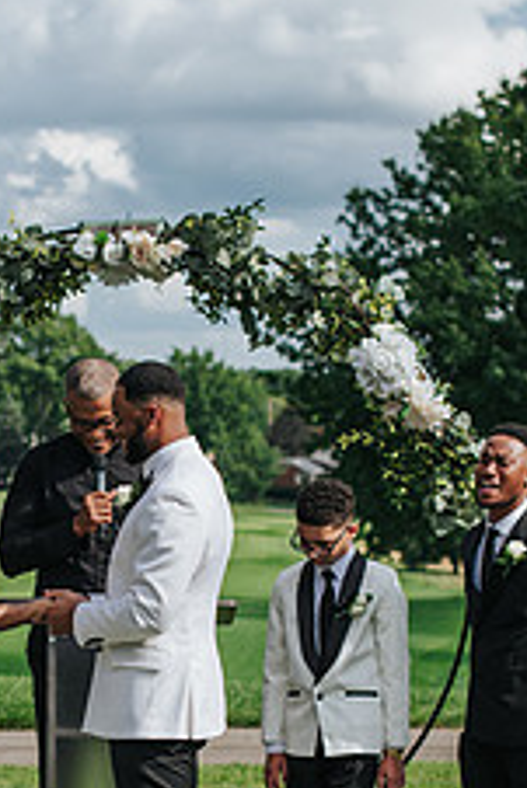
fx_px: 2828
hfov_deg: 10.6
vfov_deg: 15.8
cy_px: 598
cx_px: 42
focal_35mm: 129
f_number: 3.2
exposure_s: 1/1600
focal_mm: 50
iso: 110
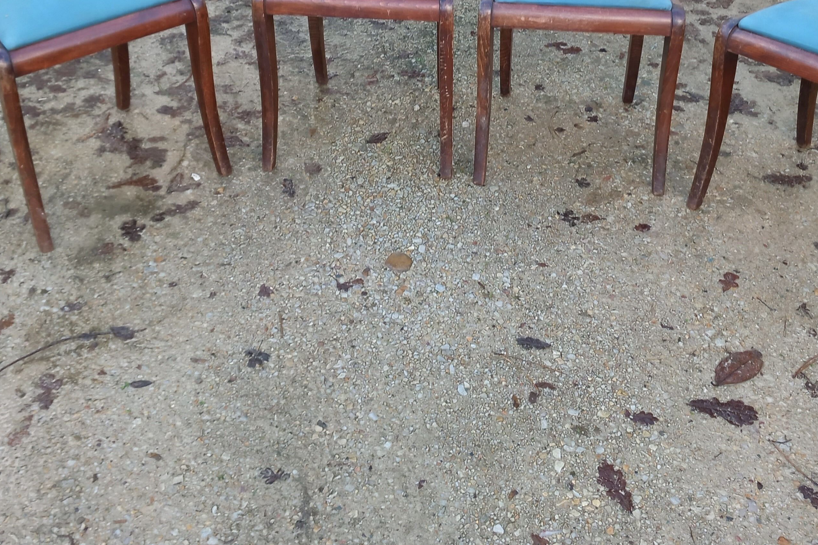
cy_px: 90
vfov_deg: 29.0
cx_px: 462
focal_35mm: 45
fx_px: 1022
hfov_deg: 43.5
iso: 32
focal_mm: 4
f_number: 1.8
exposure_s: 1/50
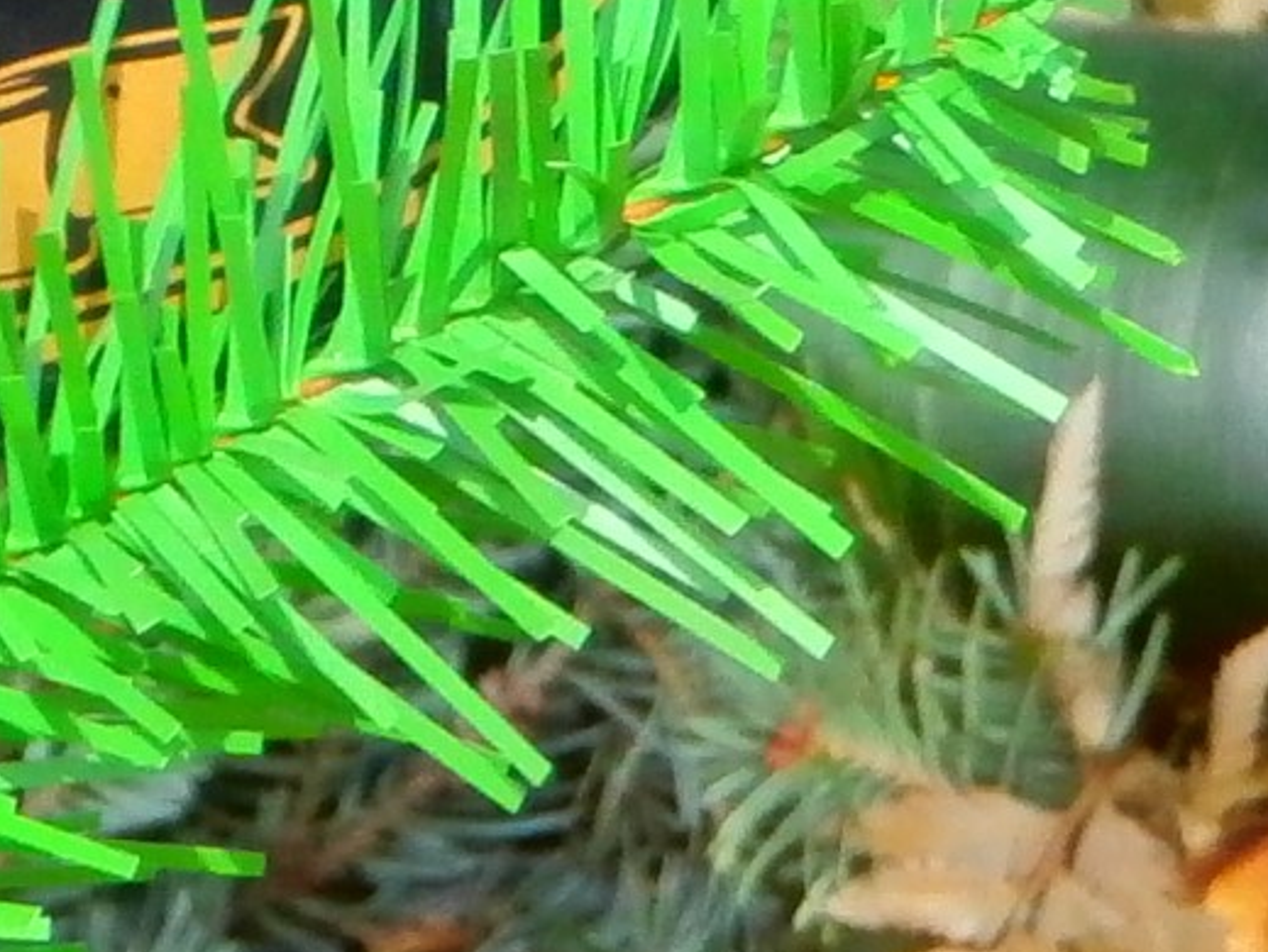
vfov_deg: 1.9
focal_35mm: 790
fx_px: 28958
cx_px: -651
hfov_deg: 2.5
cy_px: -39
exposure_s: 1/80
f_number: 5.7
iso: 200
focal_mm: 24.17
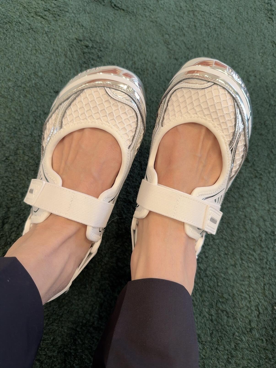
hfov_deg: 56.8
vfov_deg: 71.6
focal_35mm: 24
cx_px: 138
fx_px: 255
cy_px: 184
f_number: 1.78
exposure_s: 1/121
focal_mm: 6.76
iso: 80
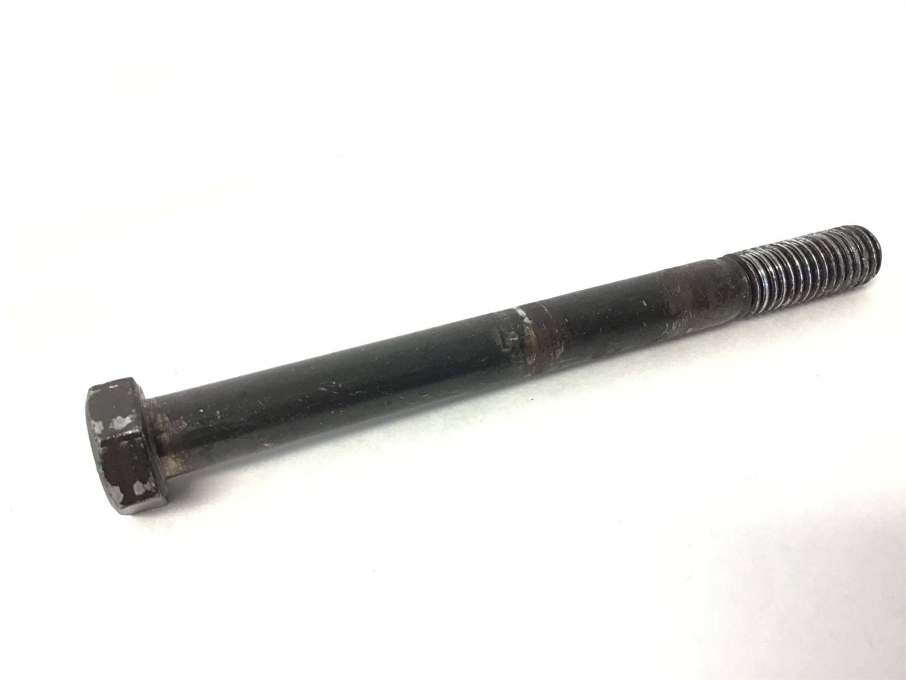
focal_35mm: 31
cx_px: 453
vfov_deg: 45.4
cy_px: 340
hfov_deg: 58.4
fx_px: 811
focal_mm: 3.3
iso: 40
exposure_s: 1/33
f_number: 2.4
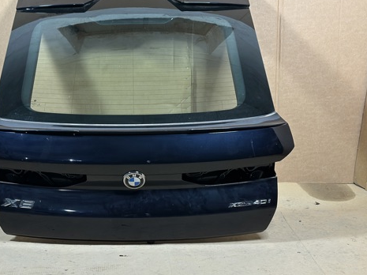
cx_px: 130
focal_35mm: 66
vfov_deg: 22.2
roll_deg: +1.0
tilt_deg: -10.3
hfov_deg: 29.3
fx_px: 699
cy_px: 115
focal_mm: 6.86
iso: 320
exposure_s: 1/50
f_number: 1.78
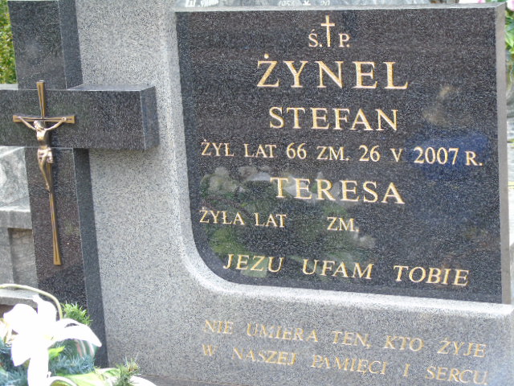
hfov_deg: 20.9
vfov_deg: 15.7
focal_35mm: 94
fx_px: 1396
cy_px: 193
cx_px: 257
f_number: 4.3
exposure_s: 1/30
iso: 80
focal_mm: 17
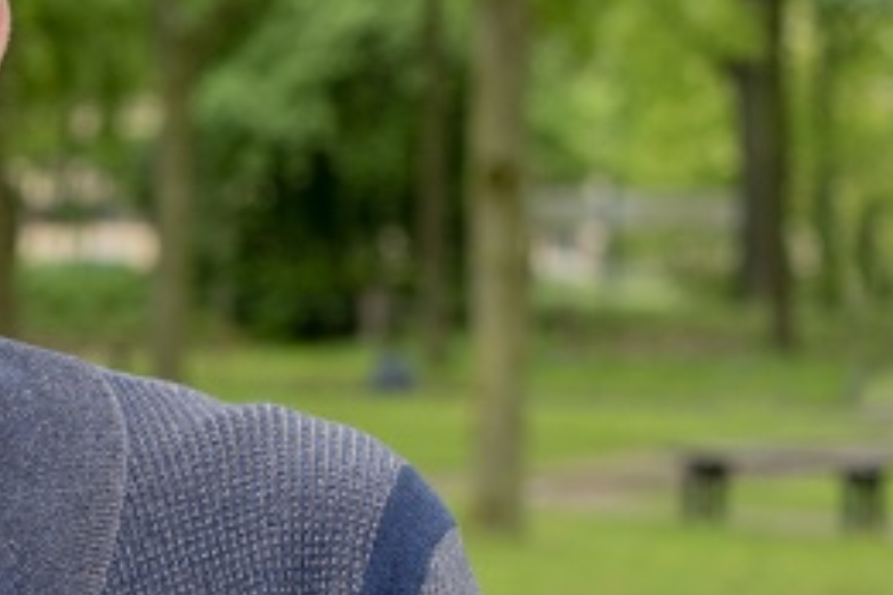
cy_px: 275
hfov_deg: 12.9
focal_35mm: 153
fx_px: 3795
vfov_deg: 9.0
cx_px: -328
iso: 400
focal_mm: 50
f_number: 4.5
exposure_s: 1/80
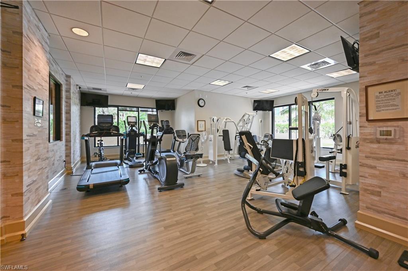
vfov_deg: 81.1
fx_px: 159
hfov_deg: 104.3
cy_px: 136
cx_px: 204
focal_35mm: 14
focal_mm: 14
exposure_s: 1/40
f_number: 8
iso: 250
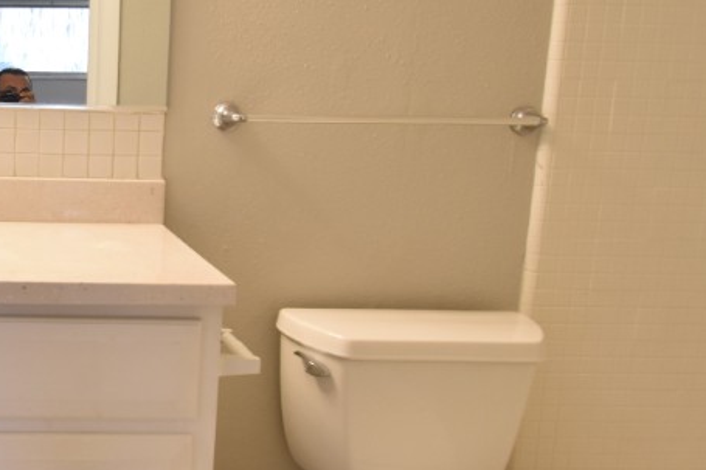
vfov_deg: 35.0
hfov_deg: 44.6
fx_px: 745
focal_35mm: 38
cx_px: 31
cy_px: 211
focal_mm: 10
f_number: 3.5
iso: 800
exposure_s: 1/90
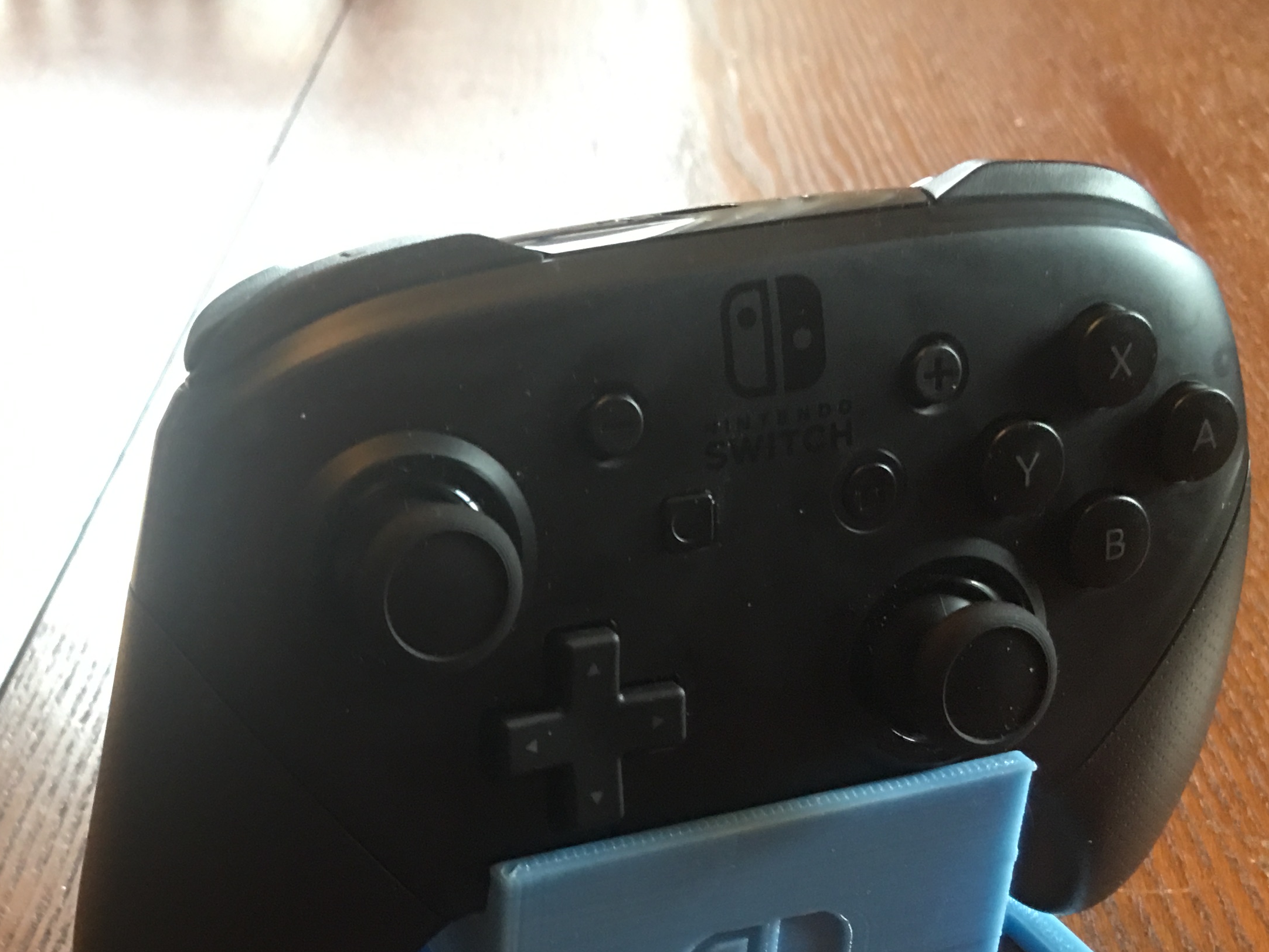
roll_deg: -0.2
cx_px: 239
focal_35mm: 54
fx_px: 1980
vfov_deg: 26.8
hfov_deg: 34.4
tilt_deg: -30.1
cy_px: 667
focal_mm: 4.15
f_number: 2.2
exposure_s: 1/15
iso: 64
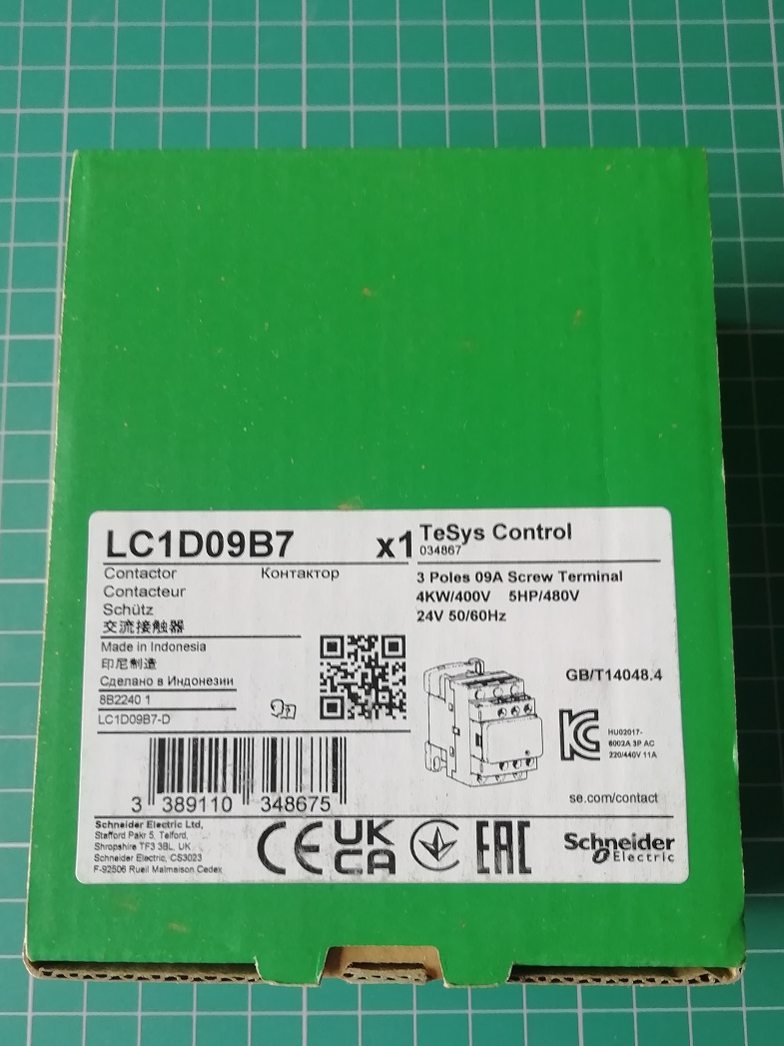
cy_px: 598
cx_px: 393
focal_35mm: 31
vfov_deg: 58.1
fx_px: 936
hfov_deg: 45.4
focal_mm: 3.21
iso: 80
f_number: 2.2
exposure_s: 1/100
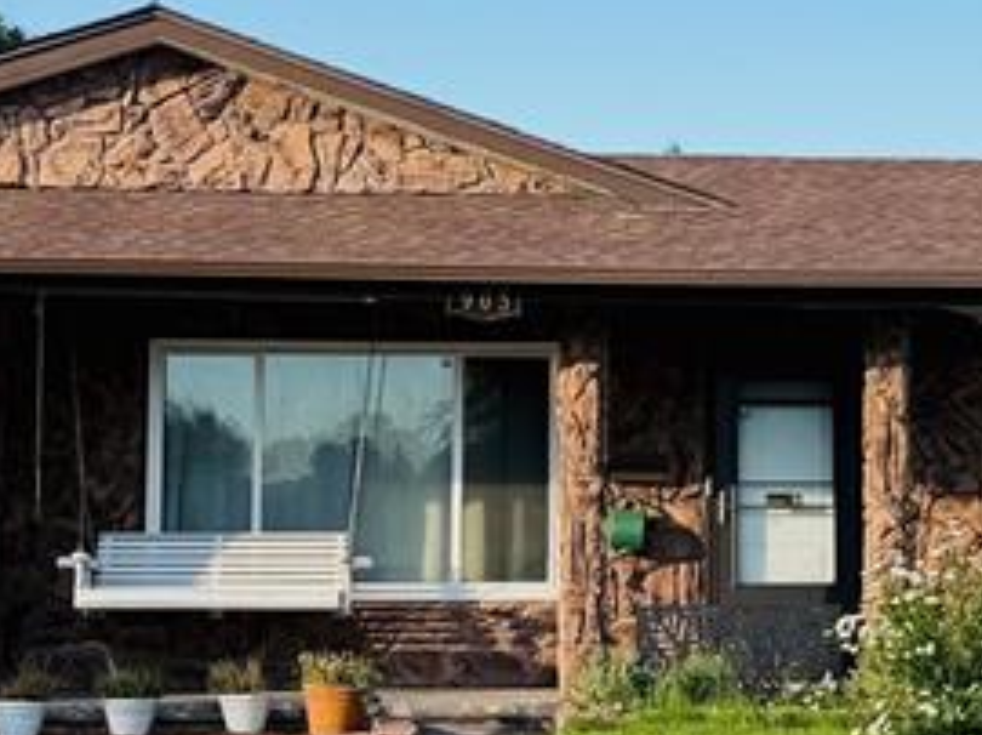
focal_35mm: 91
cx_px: 716
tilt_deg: +3.8
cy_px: 337
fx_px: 2579
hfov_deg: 21.4
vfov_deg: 16.2
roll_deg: -0.9
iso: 80
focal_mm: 6.76
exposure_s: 1/1618
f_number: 1.78
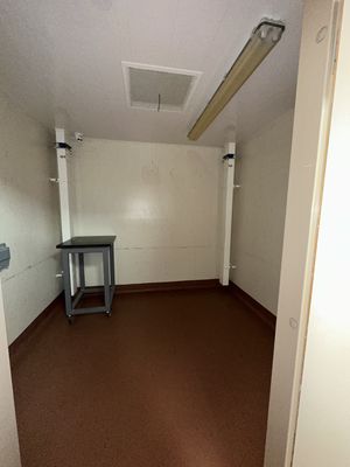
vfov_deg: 102.1
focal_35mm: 14
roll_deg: -0.3
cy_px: 234
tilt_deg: -7.2
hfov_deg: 85.7
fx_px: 189
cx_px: 175
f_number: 2.2
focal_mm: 2.22
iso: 320
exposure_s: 1/33
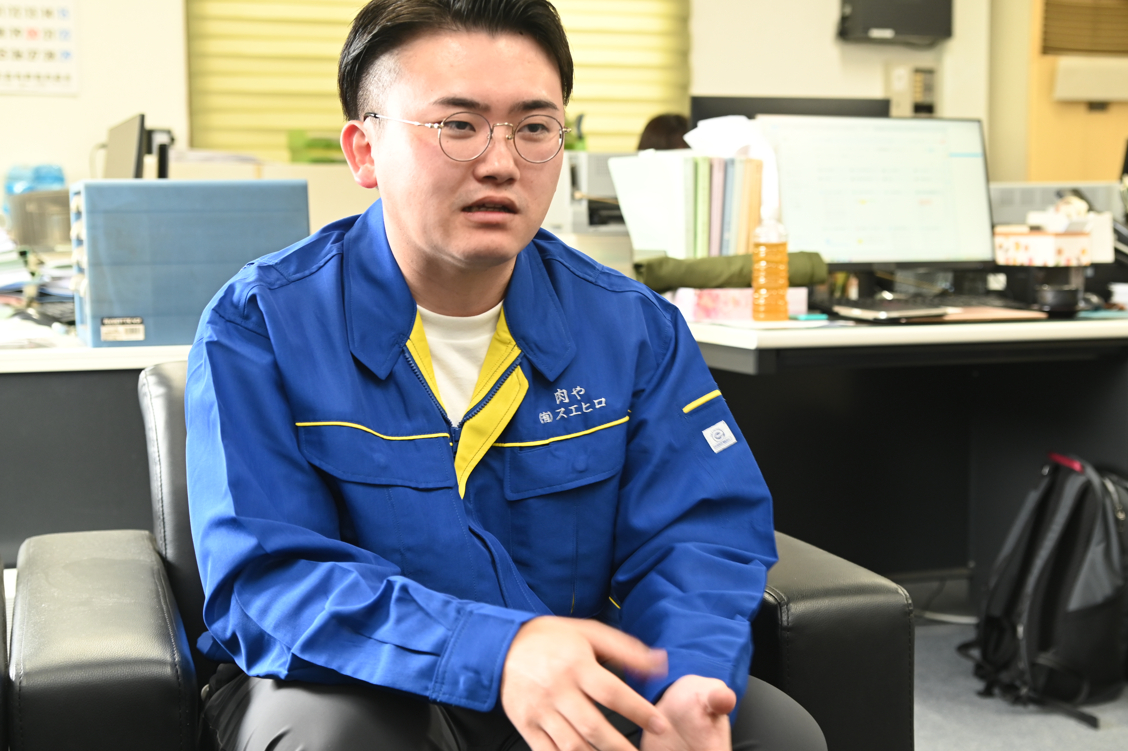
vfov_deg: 23.3
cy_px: 400
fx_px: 1816
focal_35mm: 58
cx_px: 626
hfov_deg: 34.5
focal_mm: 45
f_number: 4
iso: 1000
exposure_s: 1/60
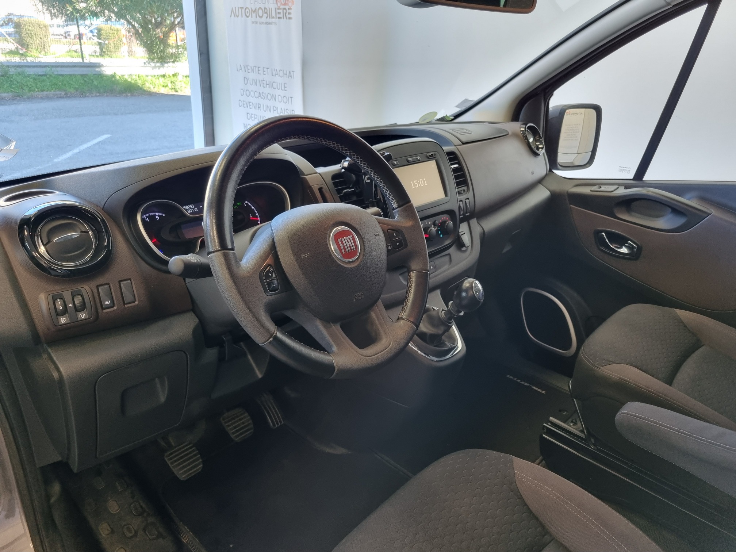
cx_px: 368
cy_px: 276
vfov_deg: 53.1
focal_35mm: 26
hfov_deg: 67.3
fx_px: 553
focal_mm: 5.4
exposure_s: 1/100
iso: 250
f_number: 1.8
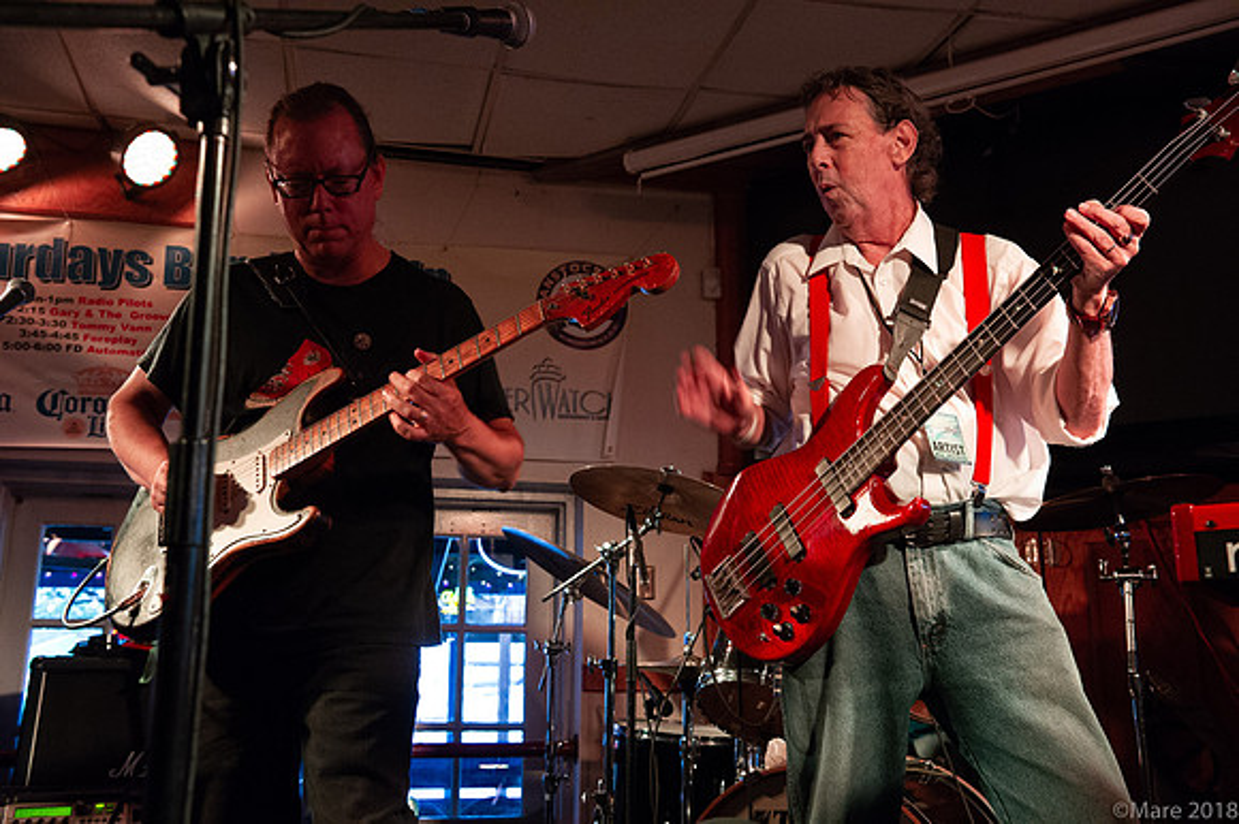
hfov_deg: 50.7
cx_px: 620
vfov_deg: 35.0
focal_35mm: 38
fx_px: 1307
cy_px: 412
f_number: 6.3
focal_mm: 38
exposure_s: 1/80
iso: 6400
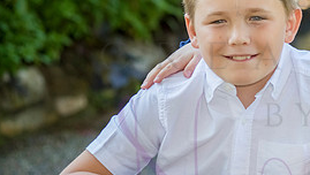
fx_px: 2321
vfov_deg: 4.3
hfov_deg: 7.6
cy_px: 112
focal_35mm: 282
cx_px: 312
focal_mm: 125
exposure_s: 1/640
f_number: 4
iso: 800
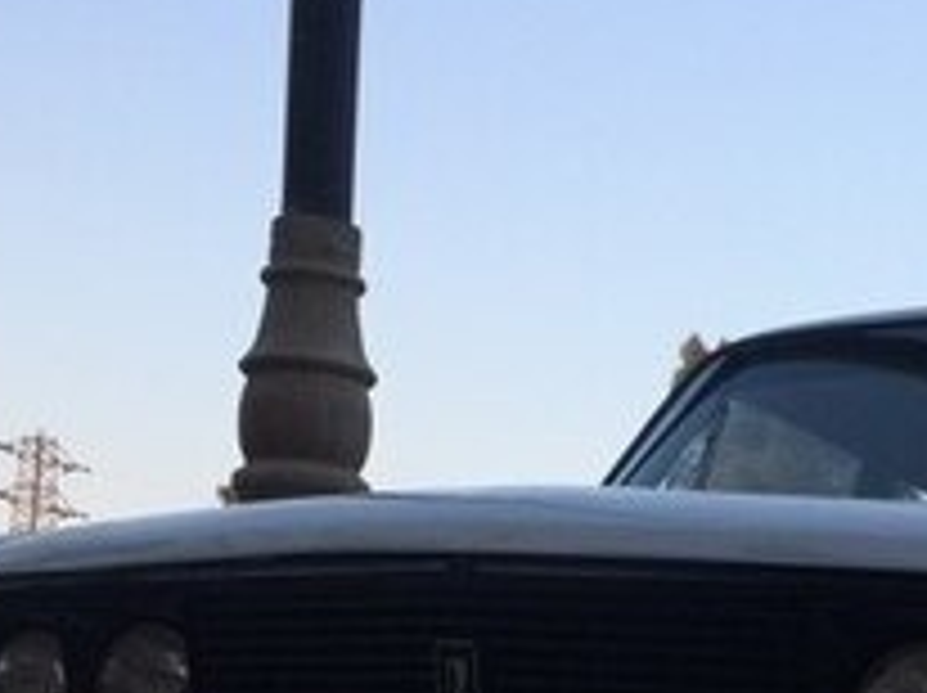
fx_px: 2488
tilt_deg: -1.2
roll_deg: -5.1
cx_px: 770
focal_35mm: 93
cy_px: 1010
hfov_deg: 20.8
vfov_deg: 14.8
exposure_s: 1/406
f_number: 2.2
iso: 32
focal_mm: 4.15
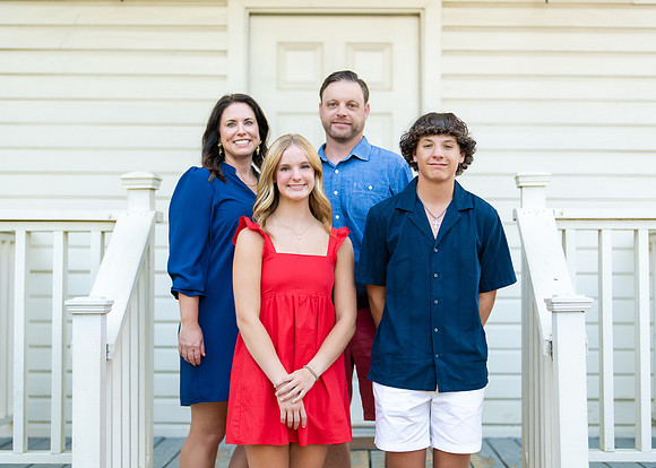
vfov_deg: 22.2
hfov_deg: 30.8
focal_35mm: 64
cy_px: 220
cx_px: 351
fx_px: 1191
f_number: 1.2
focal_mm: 50
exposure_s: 1/800
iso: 200
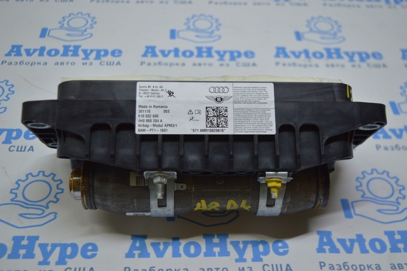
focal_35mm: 45
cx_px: 204
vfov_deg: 29.8
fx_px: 508
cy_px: 136
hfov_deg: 43.6
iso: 400
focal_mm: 30
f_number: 4.2
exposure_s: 1/125
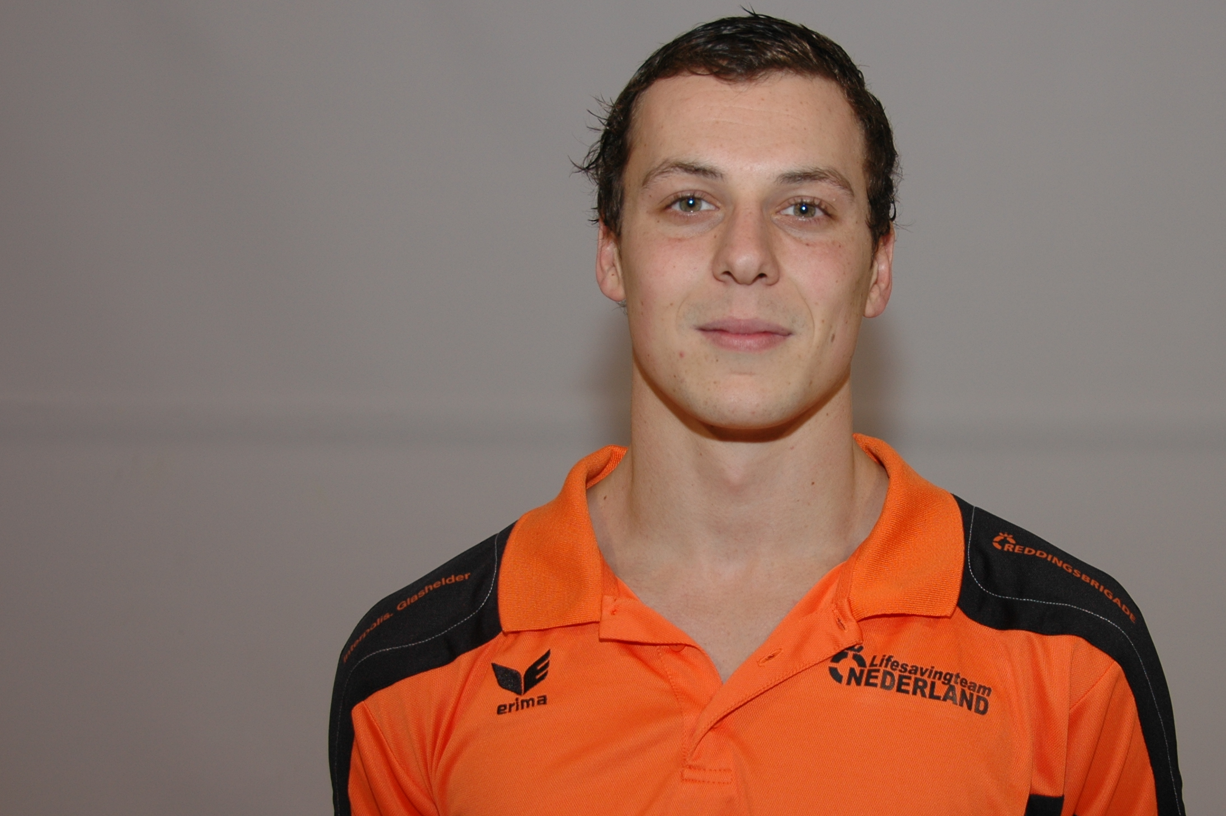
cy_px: 494
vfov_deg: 22.7
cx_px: 775
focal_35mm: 60
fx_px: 2031
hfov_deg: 33.4
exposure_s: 1/60
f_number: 4.2
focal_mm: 29
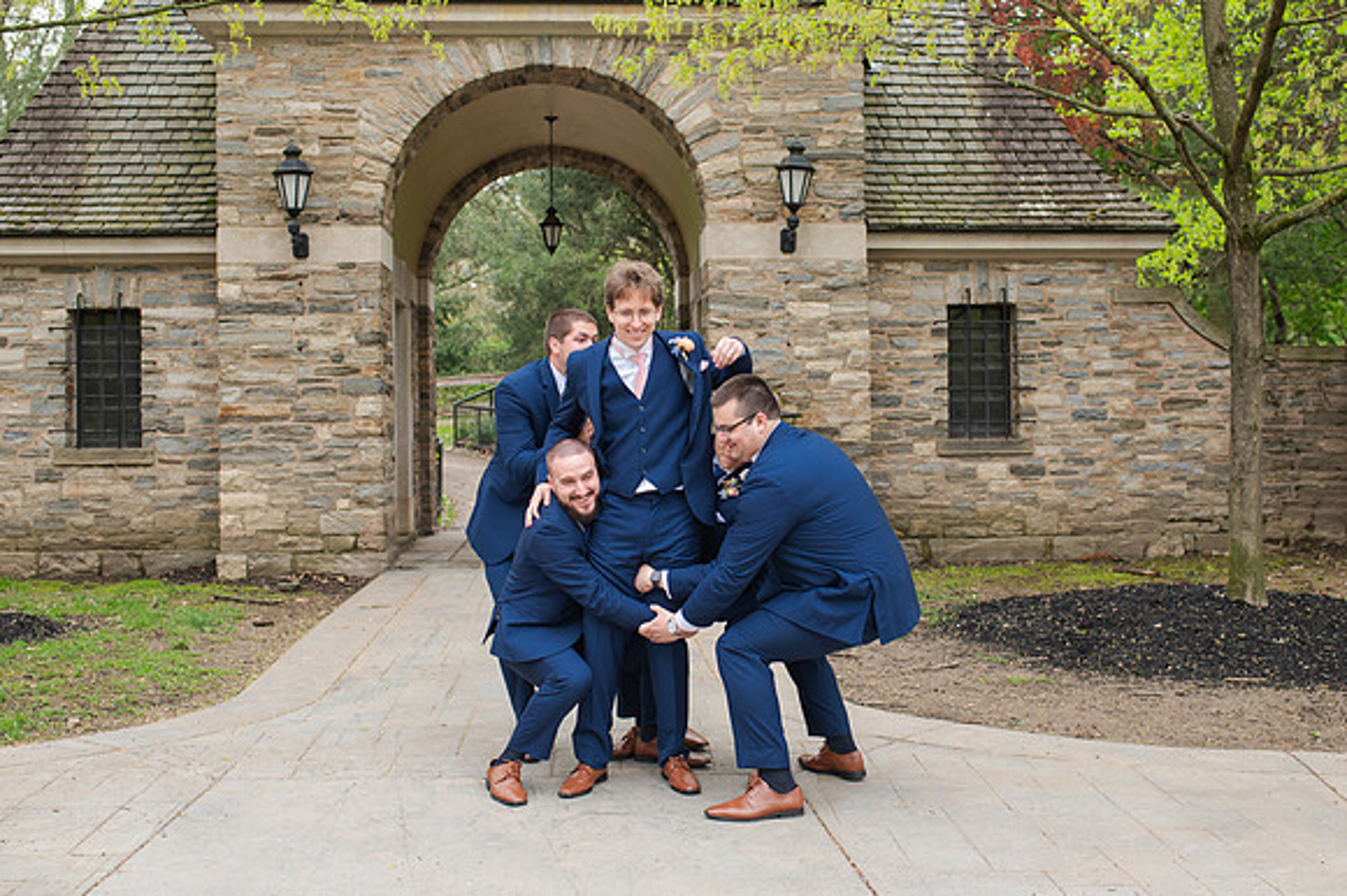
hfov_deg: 46.1
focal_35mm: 42
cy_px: 444
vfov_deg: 31.6
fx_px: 1582
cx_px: 697
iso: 450
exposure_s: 1/320
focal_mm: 35
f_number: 3.2
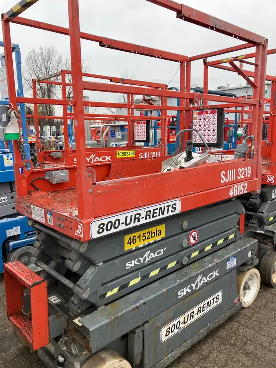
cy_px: 184
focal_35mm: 28
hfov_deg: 49.8
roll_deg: +0.5
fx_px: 298
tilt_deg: -8.8
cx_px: 138
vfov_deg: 63.4
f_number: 1.8
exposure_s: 1/121
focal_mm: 3.99
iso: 32
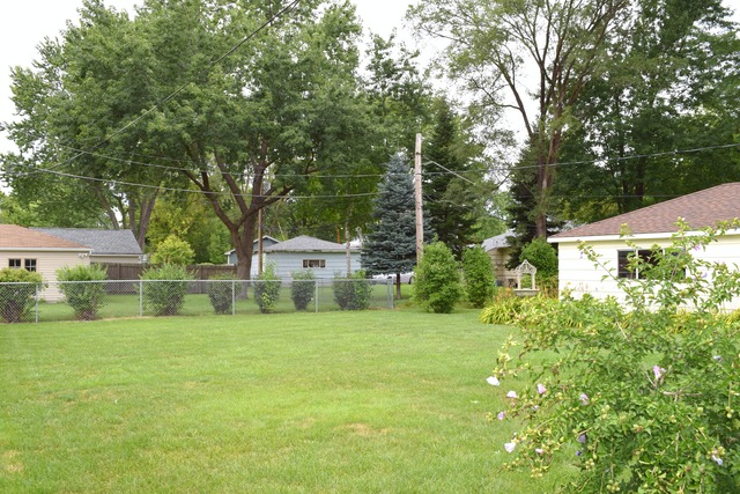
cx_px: 370
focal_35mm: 32
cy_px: 247
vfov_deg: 41.7
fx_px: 648
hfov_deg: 59.5
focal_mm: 21
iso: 100
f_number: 7.1
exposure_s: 1/200
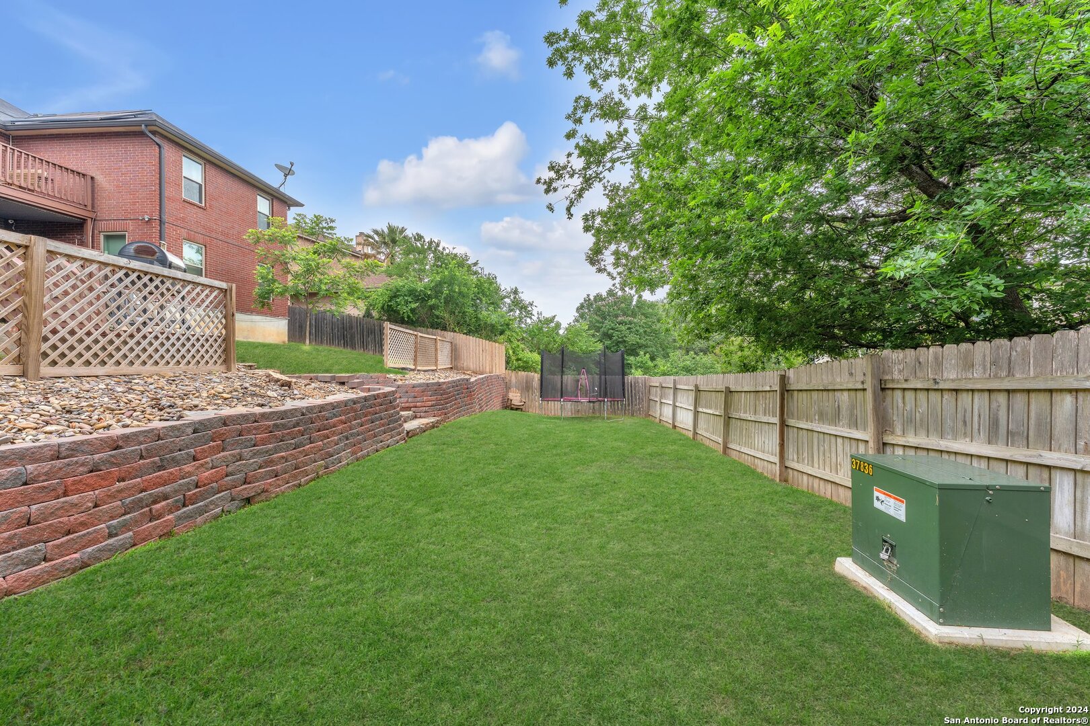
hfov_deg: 104.3
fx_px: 424
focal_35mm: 14
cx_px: 545
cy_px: 363
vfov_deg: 81.2
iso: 320
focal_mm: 14
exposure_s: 1/60
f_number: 10
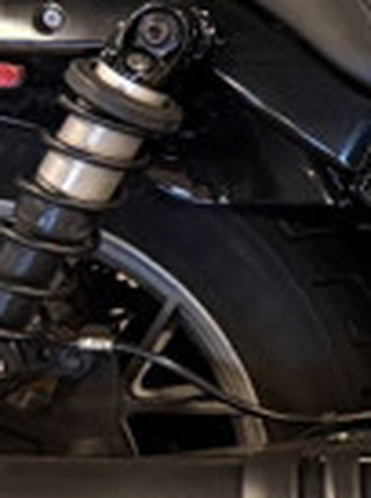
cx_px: 1075
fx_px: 2915
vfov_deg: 9.7
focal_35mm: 203
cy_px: 29
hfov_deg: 6.7
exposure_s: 1/50
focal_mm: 5.96
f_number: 1.6
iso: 320
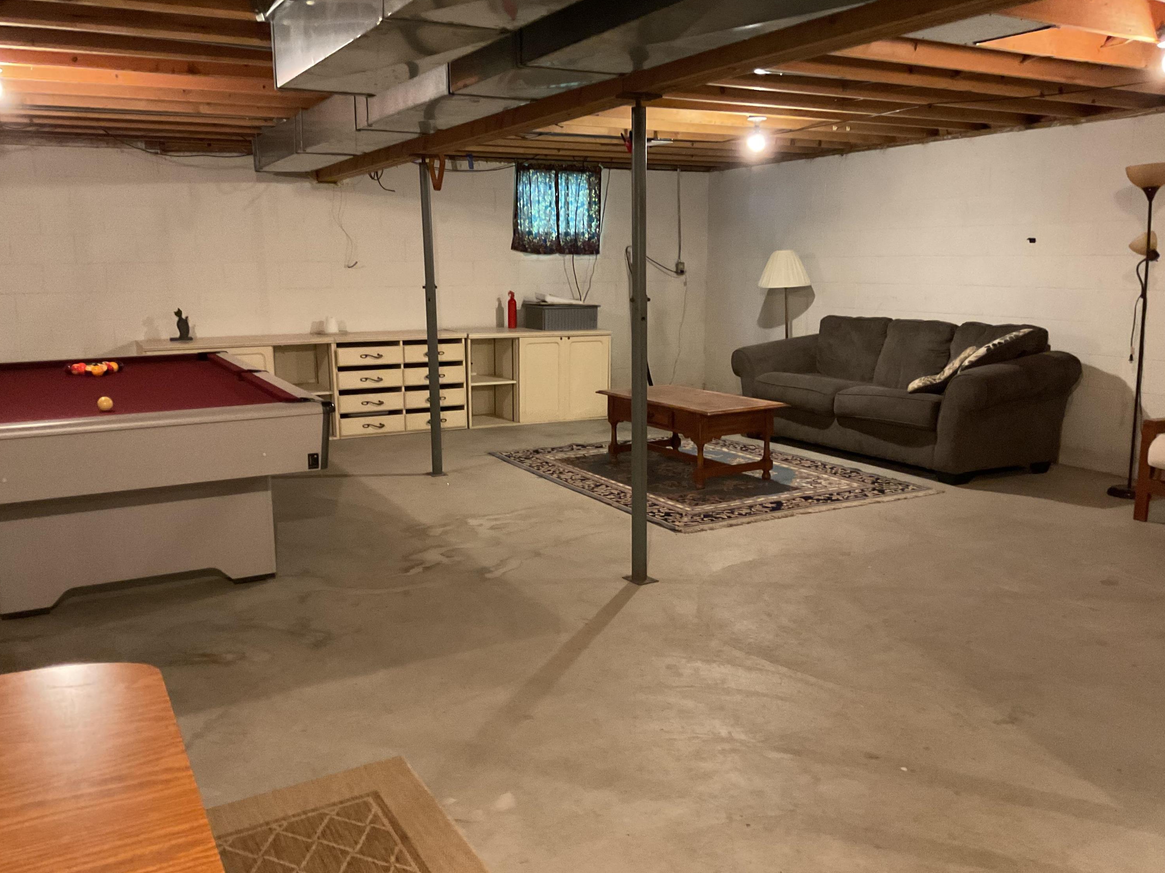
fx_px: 1010
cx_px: 573
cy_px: 447
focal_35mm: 30
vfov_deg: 46.8
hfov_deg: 60.0
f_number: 1.8
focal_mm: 3
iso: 400
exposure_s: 1/30
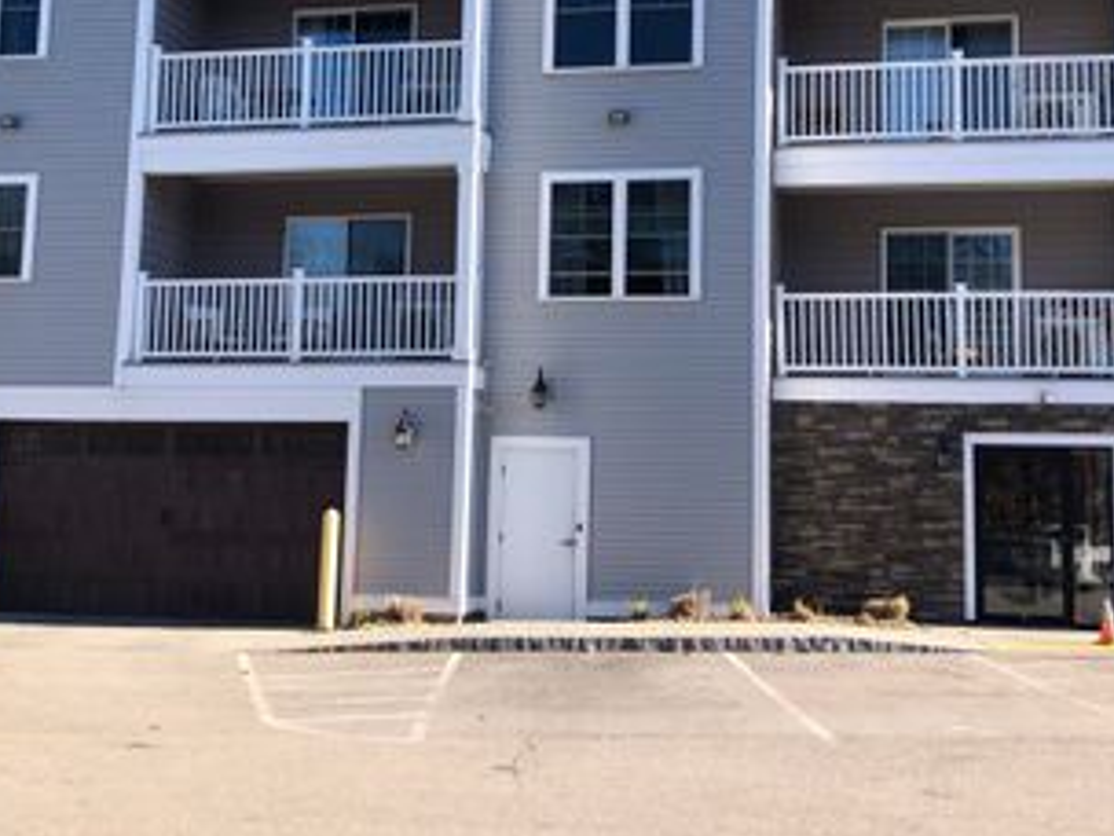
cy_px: 302
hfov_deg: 41.2
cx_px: 579
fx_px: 1480
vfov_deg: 31.3
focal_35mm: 46
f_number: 1.8
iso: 20
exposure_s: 1/714
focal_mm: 3.99
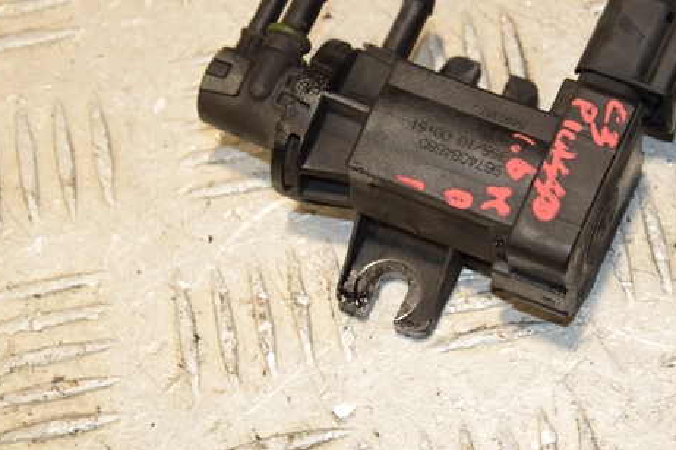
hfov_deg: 15.0
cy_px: 159
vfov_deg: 10.0
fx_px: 2572
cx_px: 426
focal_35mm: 137
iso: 800
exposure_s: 1/200
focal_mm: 66
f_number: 8
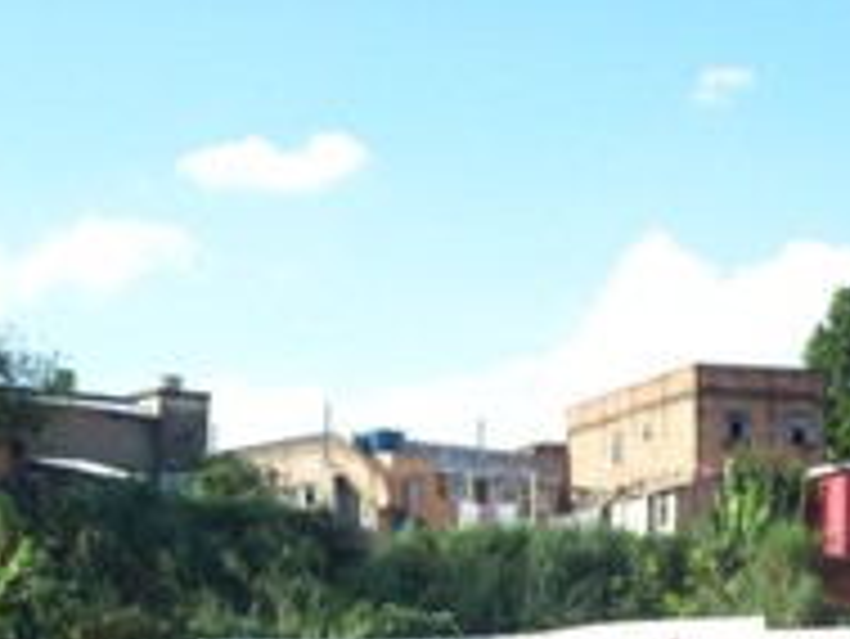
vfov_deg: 13.0
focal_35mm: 108
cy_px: 968
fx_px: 2654
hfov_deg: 18.2
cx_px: 373
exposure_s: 1/400
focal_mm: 5.7
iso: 80
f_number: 2.9
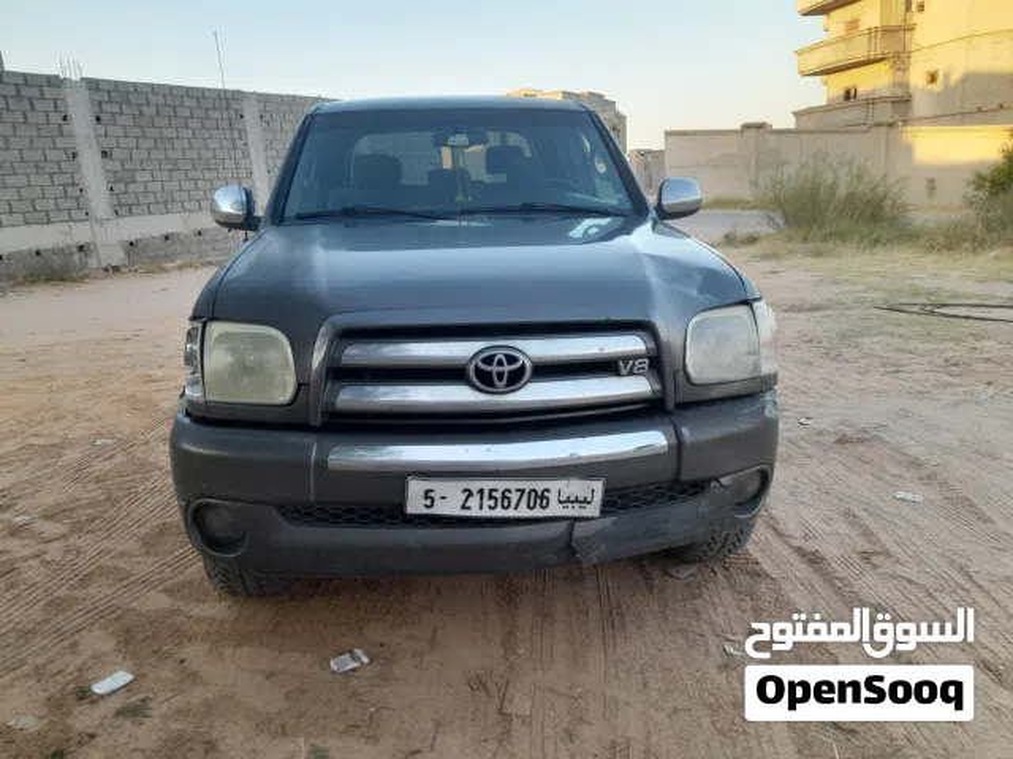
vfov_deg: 54.9
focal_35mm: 25
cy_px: 380
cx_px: 506
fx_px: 732
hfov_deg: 69.4
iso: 20
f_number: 2
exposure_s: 1/50
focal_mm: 4.6
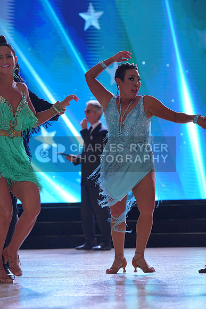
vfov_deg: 13.1
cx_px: 103
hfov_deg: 8.7
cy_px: 154
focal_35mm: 157
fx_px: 1347
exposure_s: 1/400
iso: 2000
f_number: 5.6
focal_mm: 157
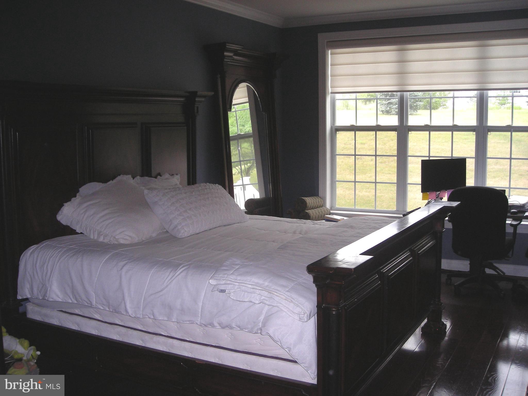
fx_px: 580
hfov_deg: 49.0
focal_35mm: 38
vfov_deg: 37.7
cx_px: 264
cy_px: 198
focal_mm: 6.3
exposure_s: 1/60
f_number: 3.2
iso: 132
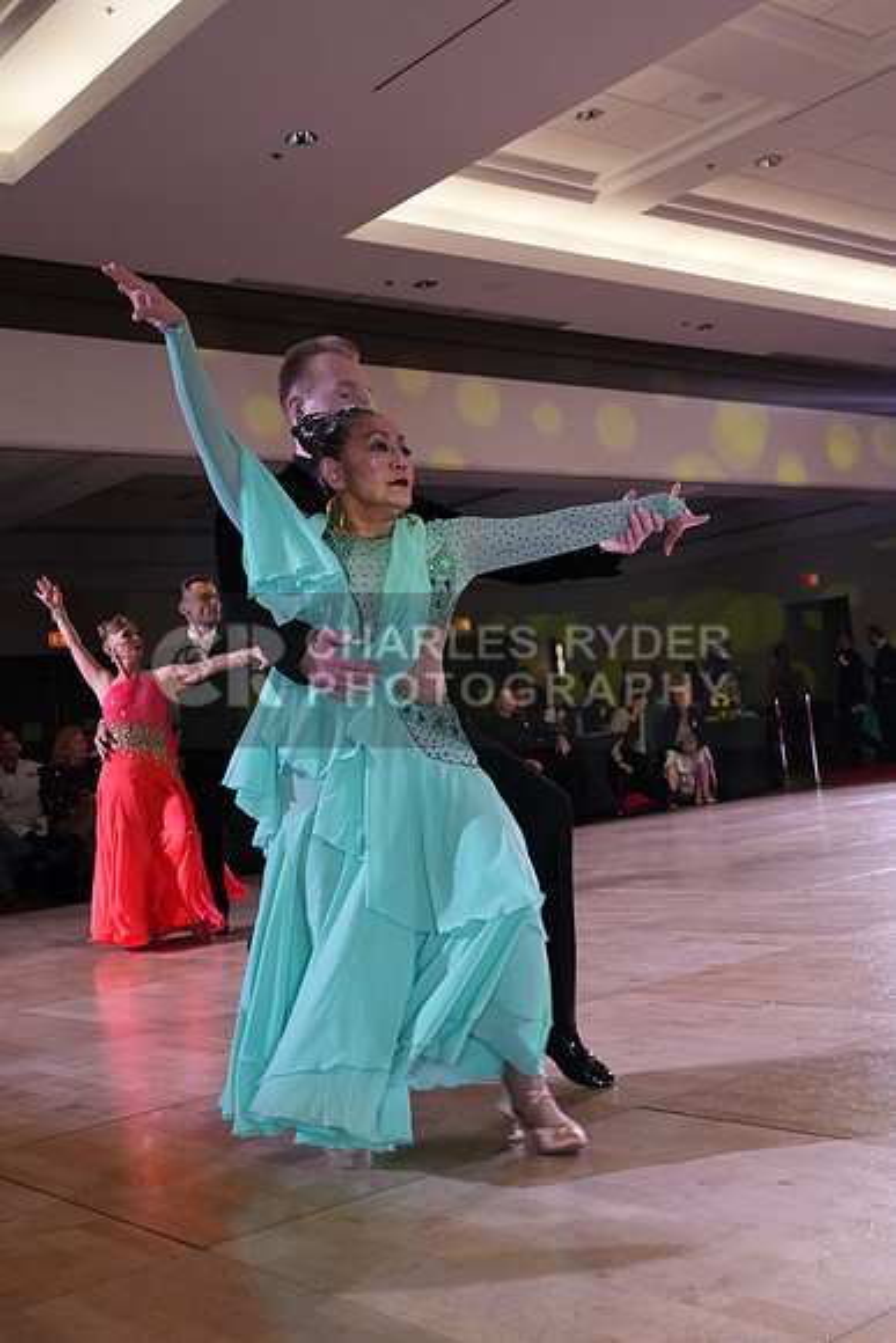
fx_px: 1418
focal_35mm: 38
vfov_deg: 50.7
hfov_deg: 35.1
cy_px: 672
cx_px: 448
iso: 2500
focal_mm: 38
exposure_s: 1/250
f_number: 5.6
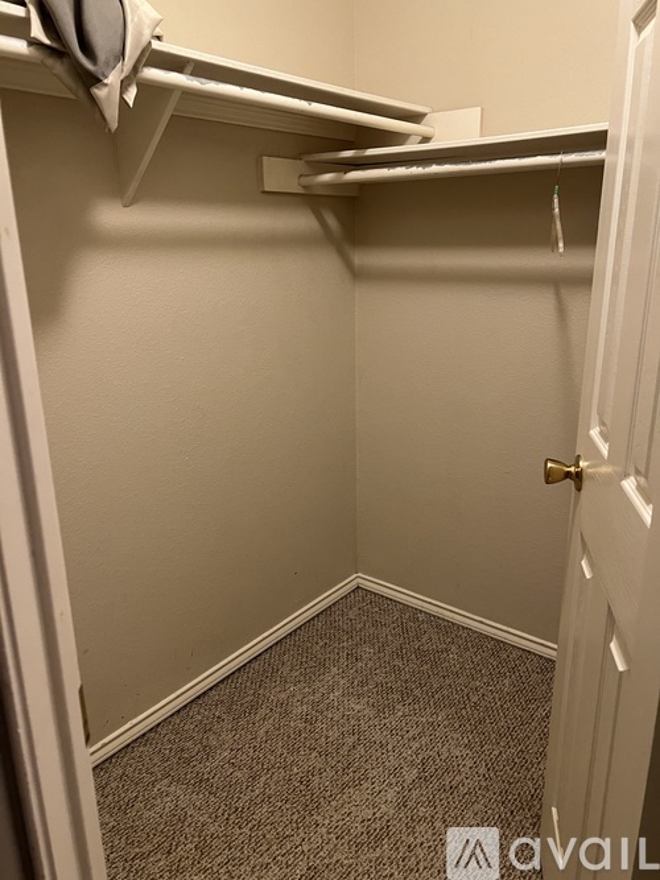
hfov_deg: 53.0
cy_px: 440
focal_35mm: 26
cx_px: 330
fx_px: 661
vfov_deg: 67.3
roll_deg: +1.1
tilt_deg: -15.9
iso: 320
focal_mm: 5.7
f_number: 1.5
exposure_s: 1/60
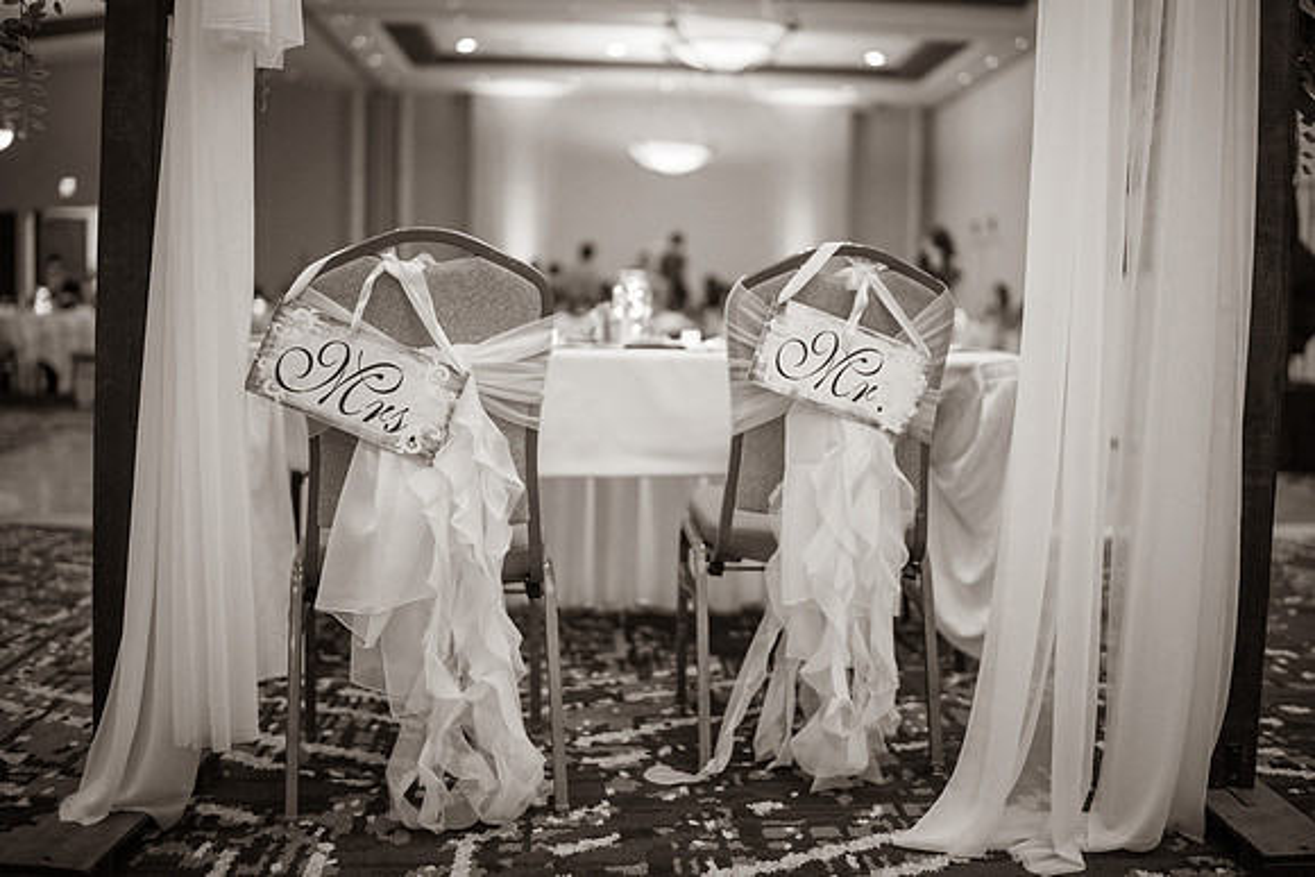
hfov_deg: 51.8
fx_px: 1353
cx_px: 688
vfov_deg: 35.9
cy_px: 431
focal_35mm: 37
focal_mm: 35
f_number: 1.2
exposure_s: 1/320
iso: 2500
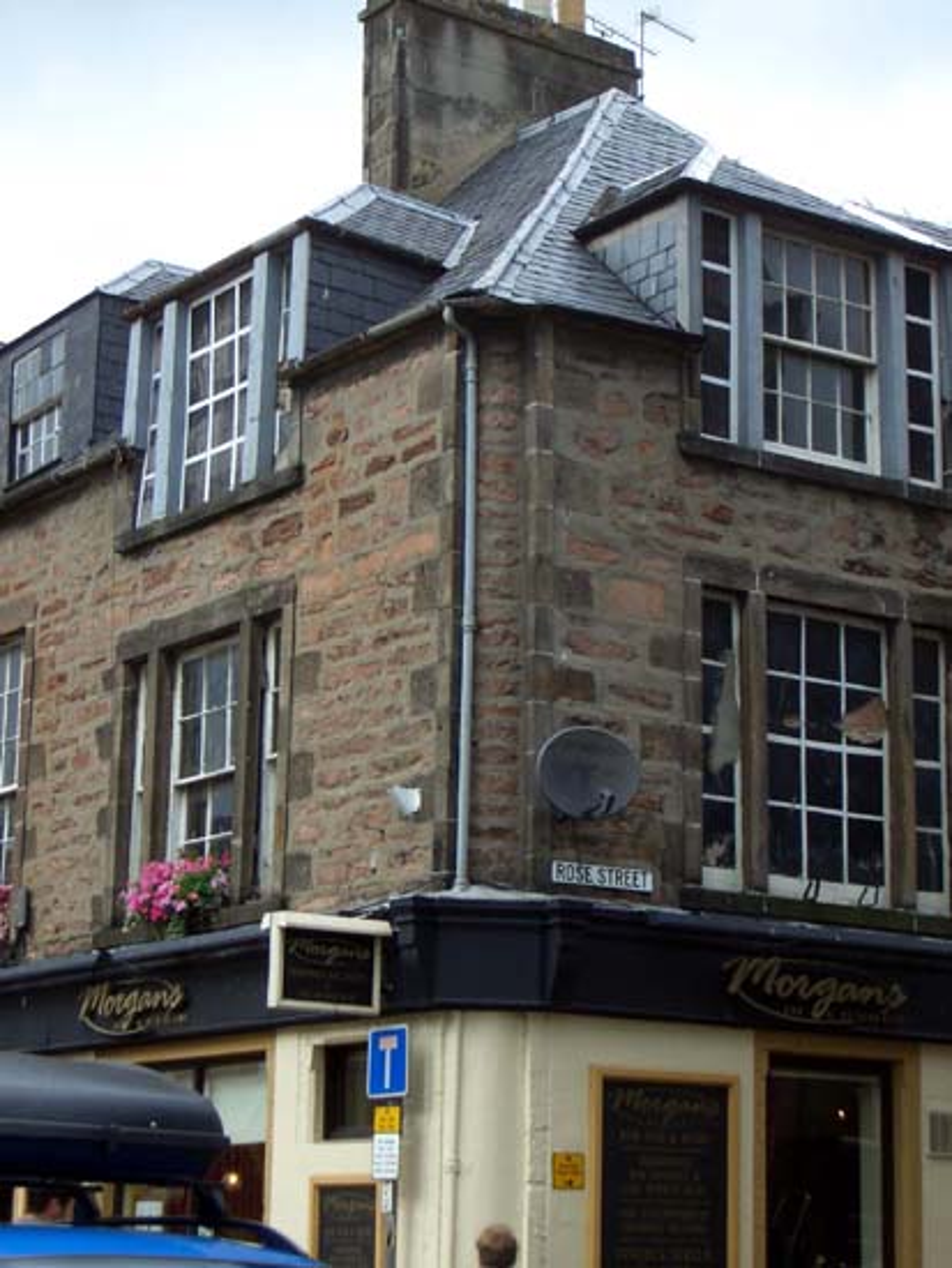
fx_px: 2711
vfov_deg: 26.3
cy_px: 634
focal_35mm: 74
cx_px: 476
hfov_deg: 19.9
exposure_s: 1/100
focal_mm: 12.2
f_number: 6.2
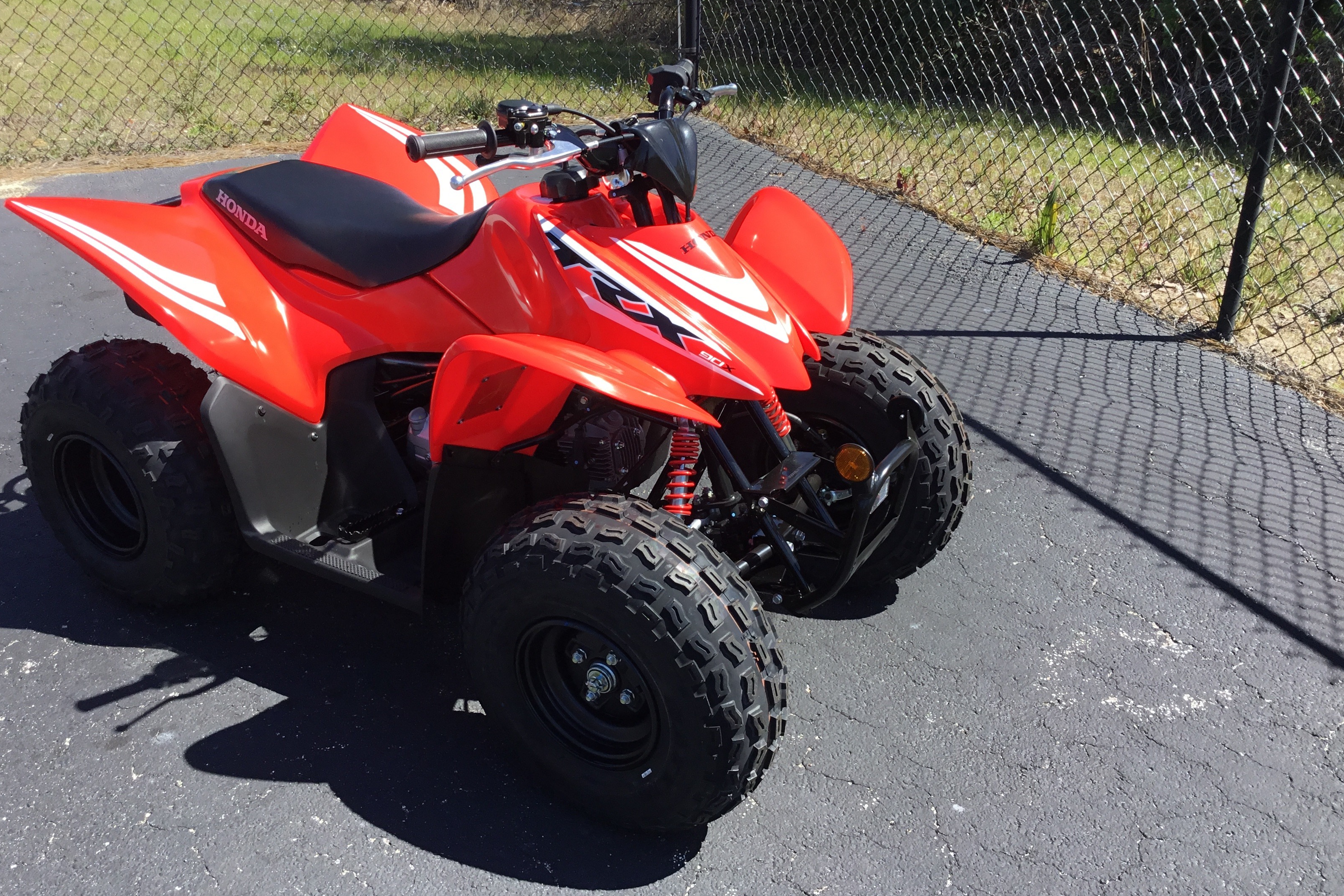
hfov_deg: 57.2
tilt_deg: -25.9
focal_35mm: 33
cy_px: 429
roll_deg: +3.1
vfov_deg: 40.0
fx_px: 1232
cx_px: 658
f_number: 2.4
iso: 25
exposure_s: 1/631
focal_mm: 3.3
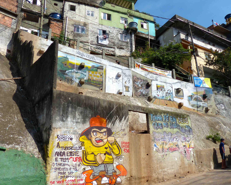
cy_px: 95
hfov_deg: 56.8
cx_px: 137
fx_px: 212
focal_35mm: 31
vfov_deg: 47.1
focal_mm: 4.5
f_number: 4
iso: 100
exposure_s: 1/1000
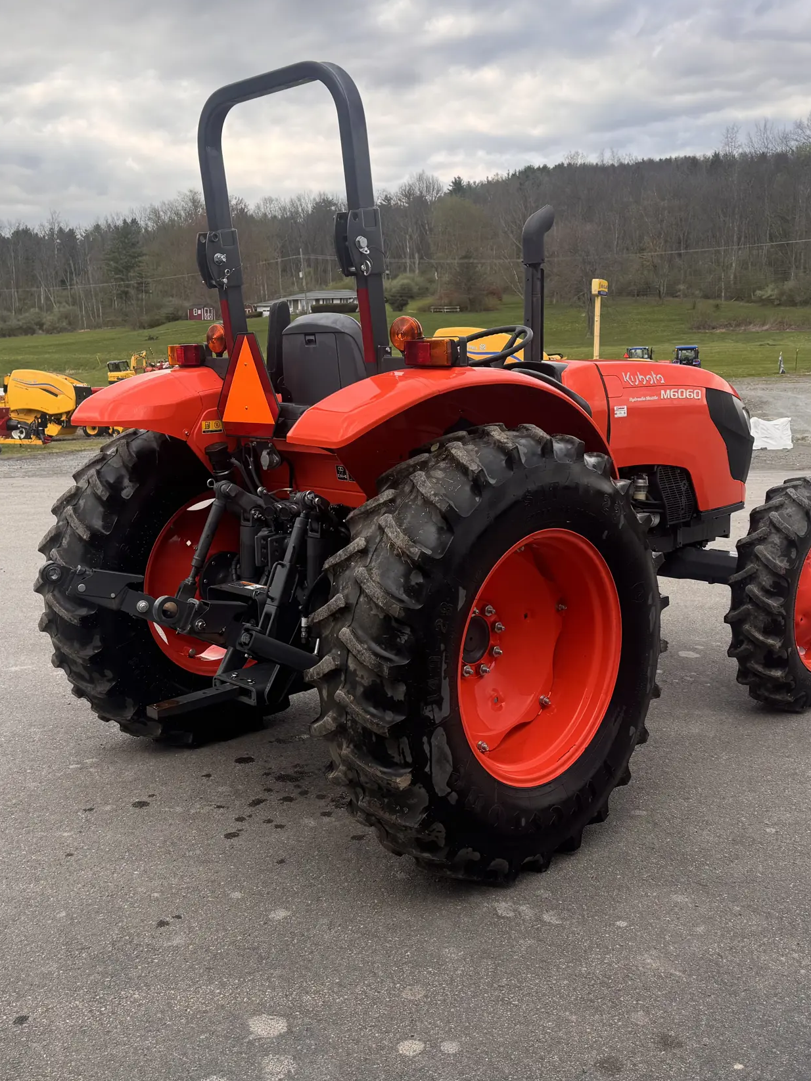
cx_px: 414
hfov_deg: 40.7
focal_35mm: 35
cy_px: 499
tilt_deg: -6.4
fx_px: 1094
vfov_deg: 52.6
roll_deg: +0.2
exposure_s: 1/812
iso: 80
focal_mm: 6.76
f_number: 1.78
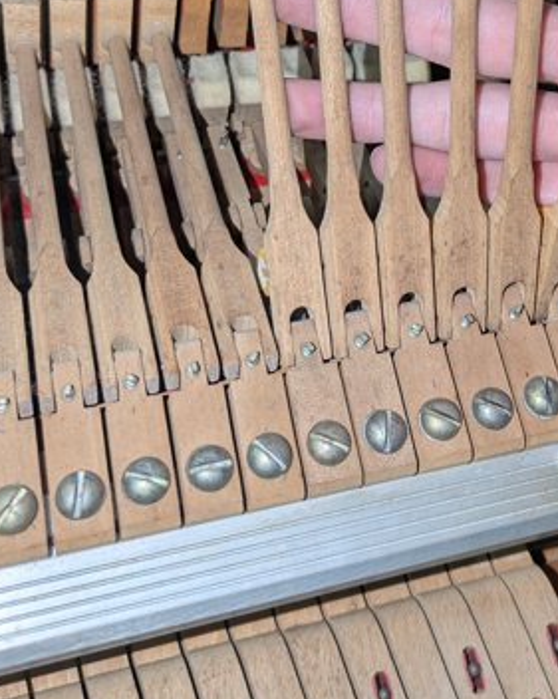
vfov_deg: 35.6
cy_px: 101
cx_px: 396
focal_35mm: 50
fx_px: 1034
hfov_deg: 29.9
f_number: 1.89
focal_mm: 5.43
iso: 111
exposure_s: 1/50
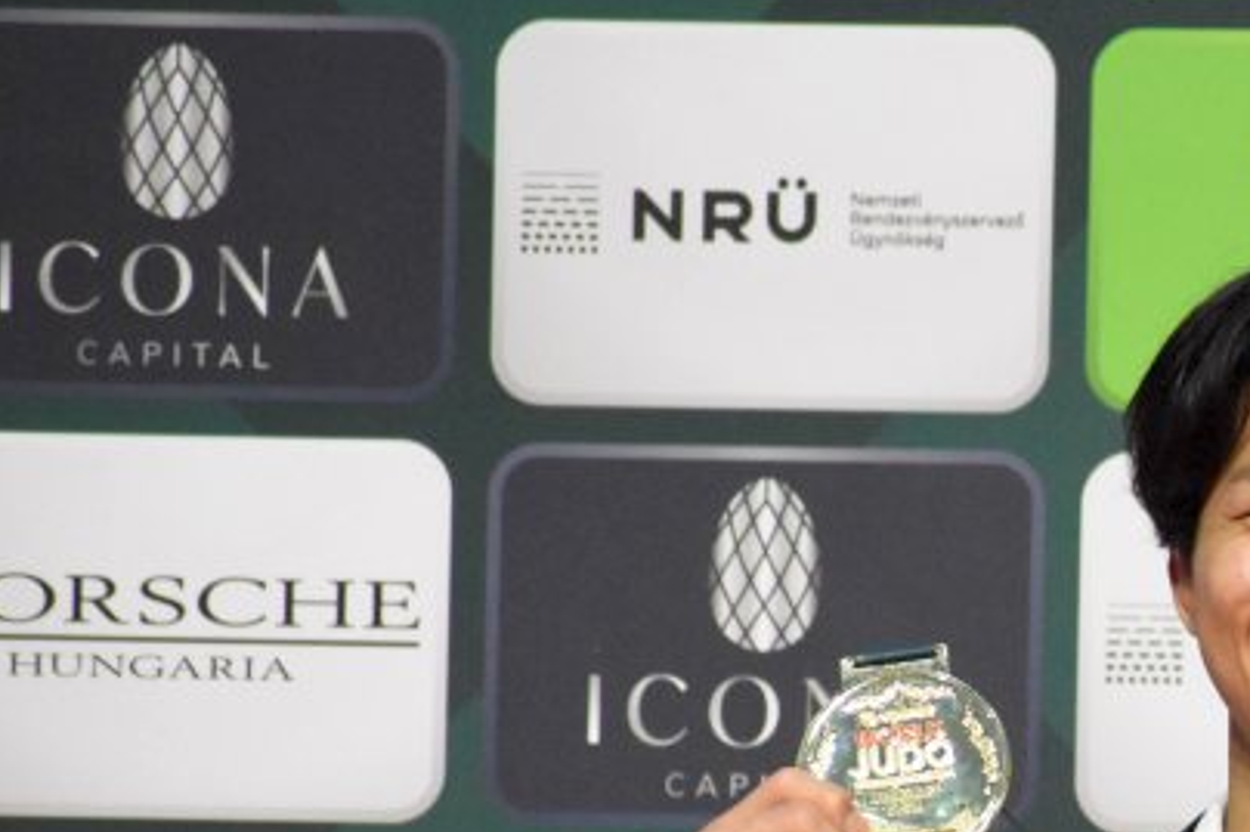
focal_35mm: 761
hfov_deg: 2.7
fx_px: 26411
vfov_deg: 1.8
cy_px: 1041
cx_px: 1426
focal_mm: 200
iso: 6400
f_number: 7.1
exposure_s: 1/640
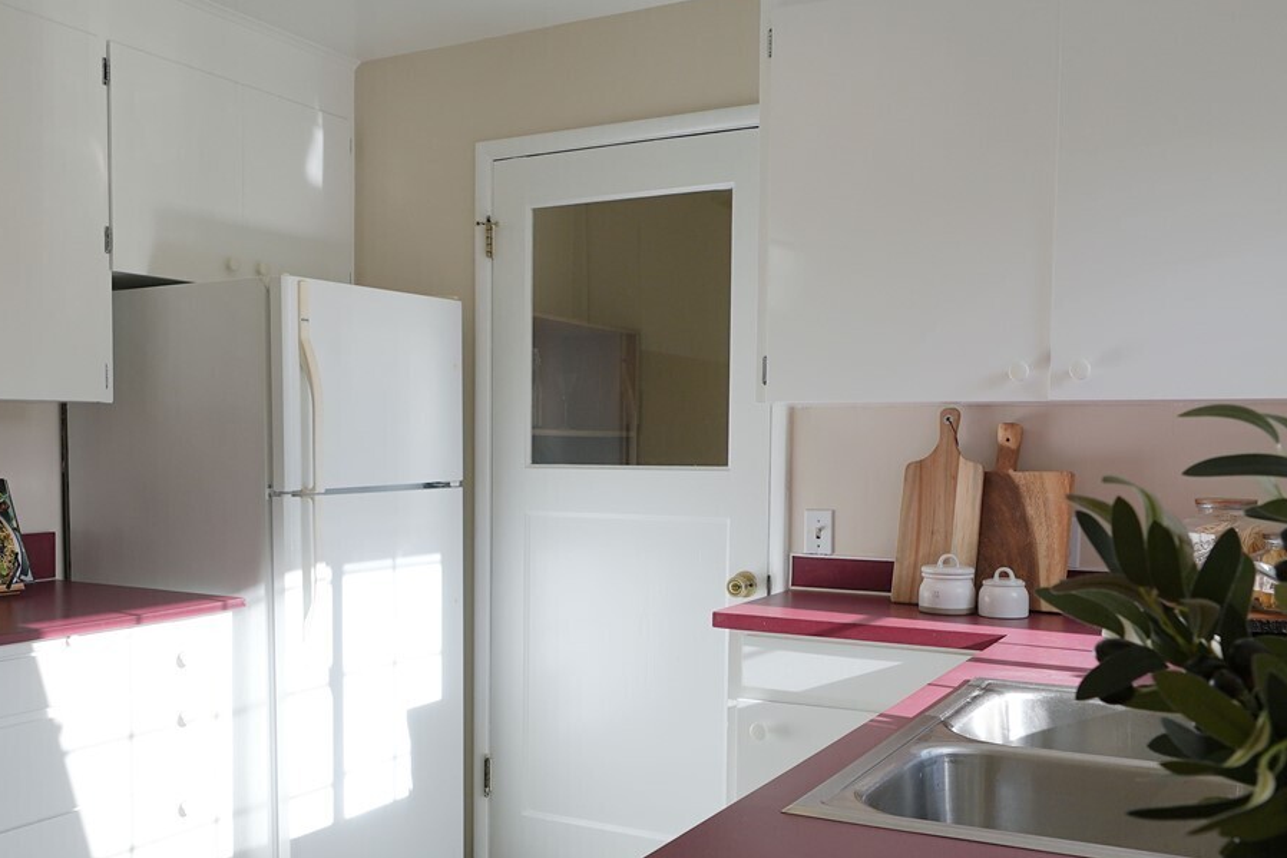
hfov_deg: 55.5
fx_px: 1216
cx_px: 531
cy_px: 546
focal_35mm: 34
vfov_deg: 38.6
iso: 100
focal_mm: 12
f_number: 5.6
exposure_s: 1/125
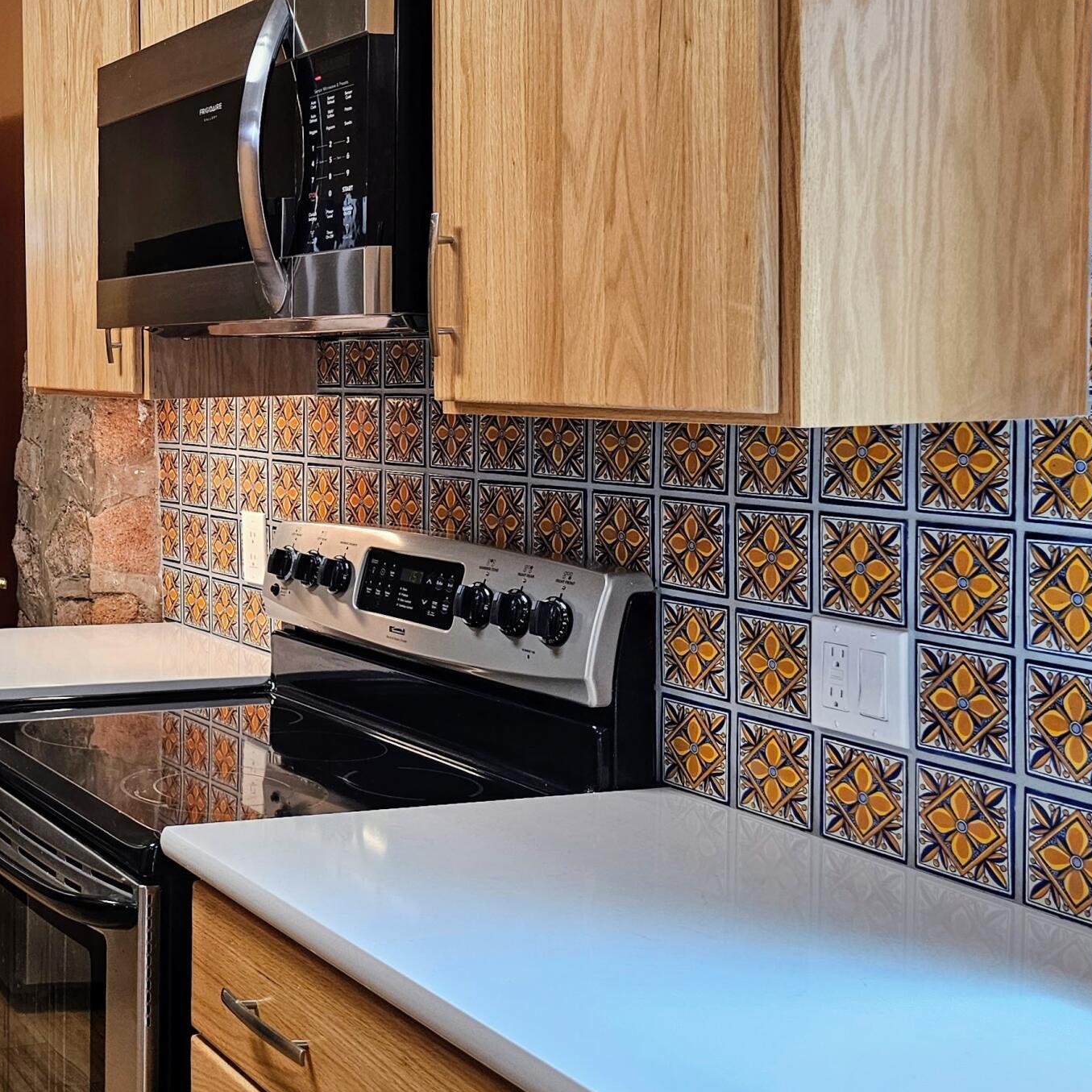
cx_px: -42
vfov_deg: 37.3
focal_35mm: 45
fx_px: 1606
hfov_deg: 33.7
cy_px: 414
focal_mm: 6.3
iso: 125
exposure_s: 1/120
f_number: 1.7
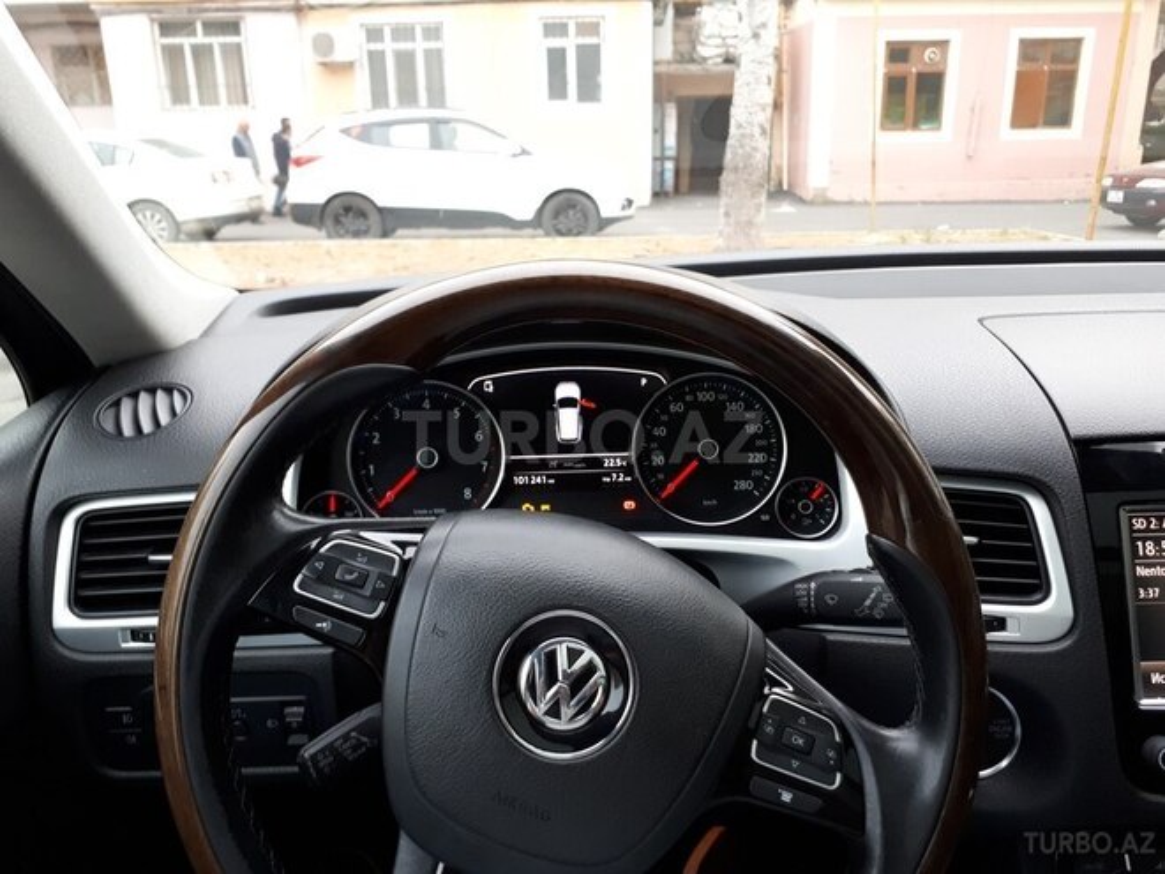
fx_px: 909
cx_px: 582
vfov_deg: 51.4
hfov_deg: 65.3
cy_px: 437
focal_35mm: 27
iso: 160
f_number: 1.9
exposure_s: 1/24
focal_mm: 3.6
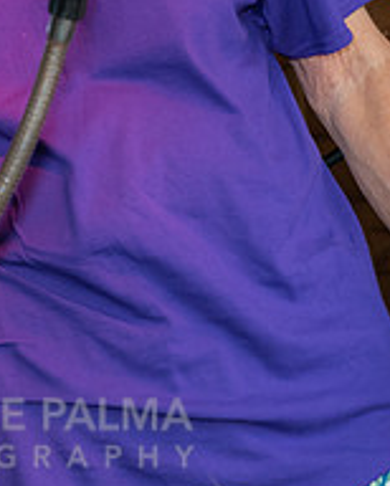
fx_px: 3573
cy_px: -69
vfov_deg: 7.7
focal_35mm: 248
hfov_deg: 6.2
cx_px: -93
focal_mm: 70
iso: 800
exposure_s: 1/160
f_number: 5.6
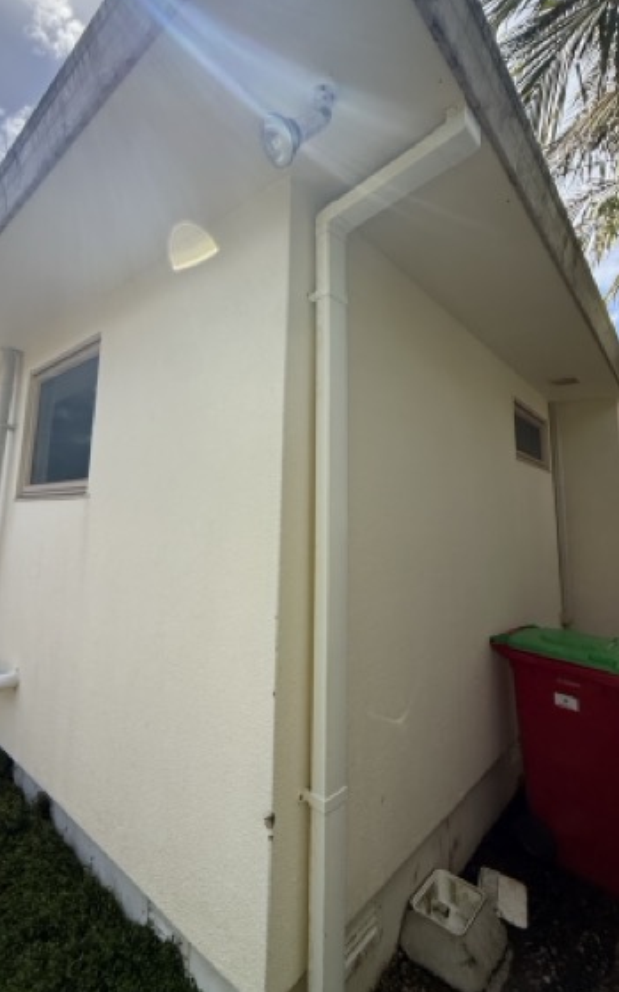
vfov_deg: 94.2
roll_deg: -1.8
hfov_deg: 67.8
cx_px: 282
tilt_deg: +11.7
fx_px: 459
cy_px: 460
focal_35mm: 17
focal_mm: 2.22
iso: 50
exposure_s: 1/1368
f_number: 2.2
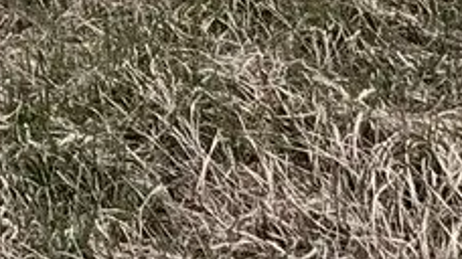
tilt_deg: -2.8
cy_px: -639
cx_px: -614
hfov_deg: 14.3
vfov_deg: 8.4
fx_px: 1310
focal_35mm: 107
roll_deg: -0.8
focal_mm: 2.22
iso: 50
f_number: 2.2
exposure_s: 1/2165
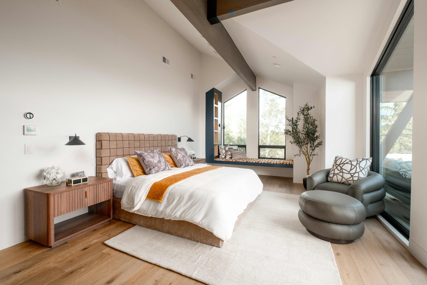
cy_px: 142
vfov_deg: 77.3
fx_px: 178
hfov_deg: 100.4
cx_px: 214
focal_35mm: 15
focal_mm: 10
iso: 400
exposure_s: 1/250
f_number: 6.4
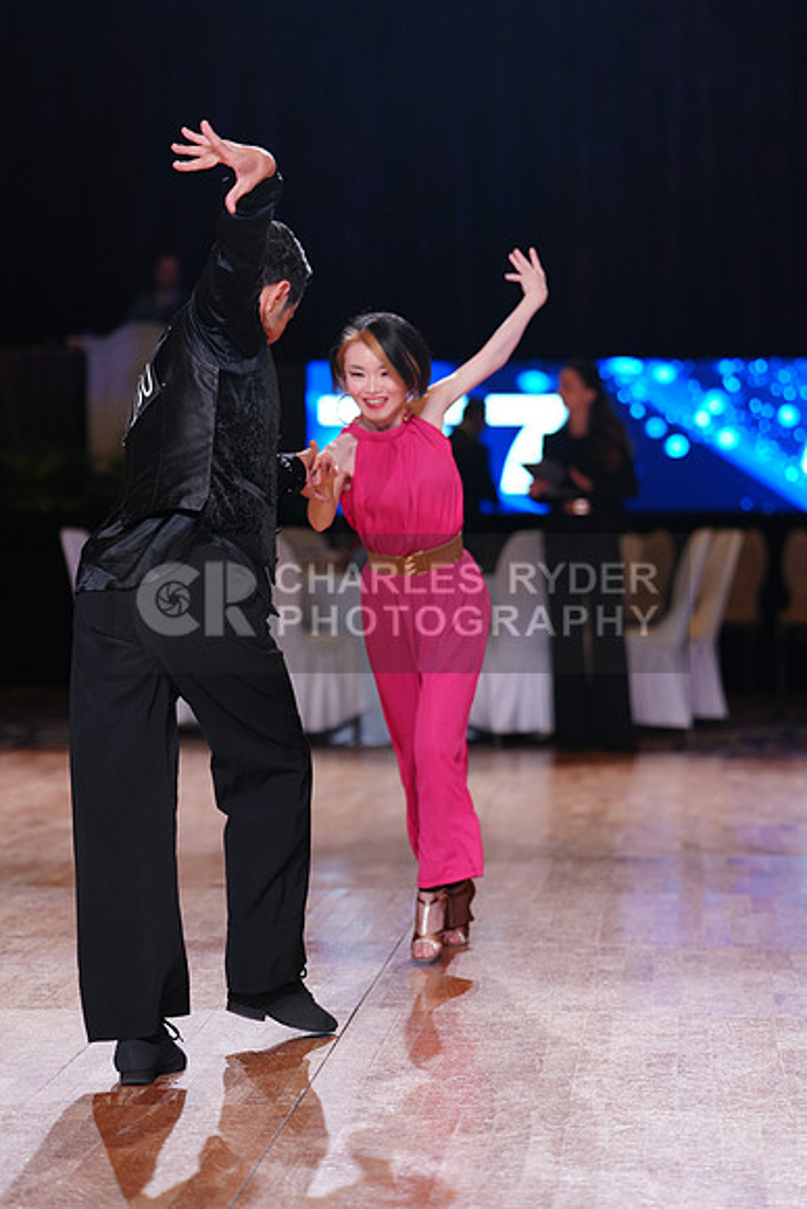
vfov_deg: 20.0
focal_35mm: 102
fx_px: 3427
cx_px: 404
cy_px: 604
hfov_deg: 13.4
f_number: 2.8
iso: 1000
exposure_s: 1/400
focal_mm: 102
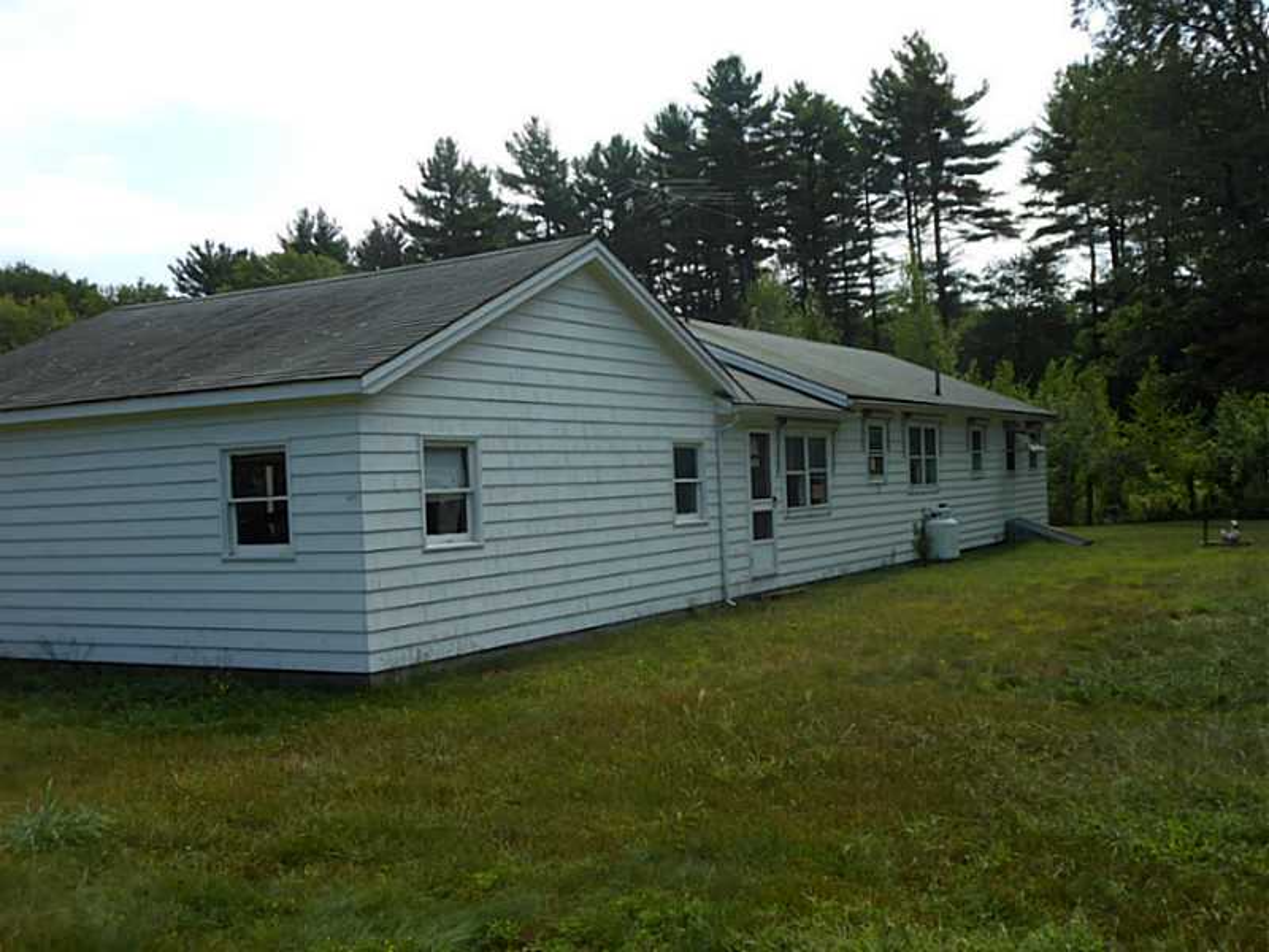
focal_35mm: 38
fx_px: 1393
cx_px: 634
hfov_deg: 49.0
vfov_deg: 37.7
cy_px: 476
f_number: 3.6
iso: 80
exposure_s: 1/640
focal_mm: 6.8
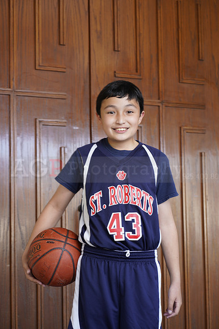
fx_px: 776
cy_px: 164
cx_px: 110
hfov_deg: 16.1
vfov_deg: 23.9
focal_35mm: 85
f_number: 5.6
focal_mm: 85
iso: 200
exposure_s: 1/40
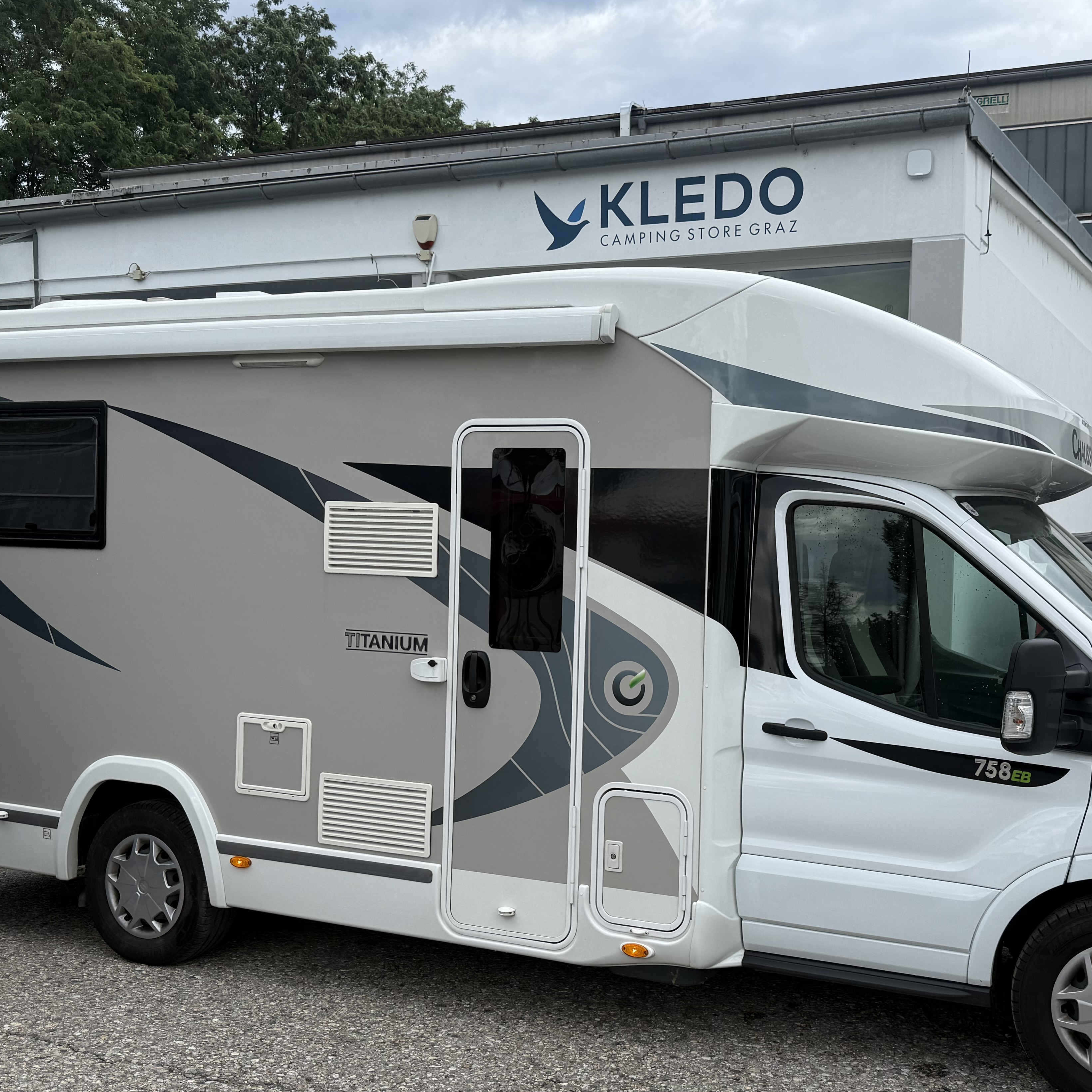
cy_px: 605
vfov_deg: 44.9
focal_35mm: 37
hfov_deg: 44.5
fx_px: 1321
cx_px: 693
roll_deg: -1.2
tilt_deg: -3.5
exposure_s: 1/2907
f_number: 1.78
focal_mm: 6.76
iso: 80
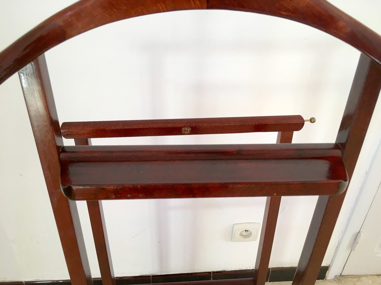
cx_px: 190
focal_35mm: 29
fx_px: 319
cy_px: 142
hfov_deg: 61.7
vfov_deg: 48.2
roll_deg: -1.3
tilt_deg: -32.7
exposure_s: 1/33
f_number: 2.2
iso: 40
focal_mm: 4.15
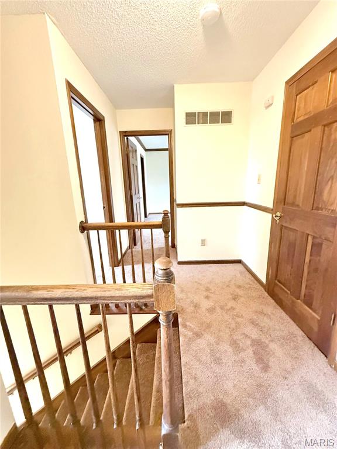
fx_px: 182
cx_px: 168
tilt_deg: -12.2
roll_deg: +1.6
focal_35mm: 14
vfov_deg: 102.1
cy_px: 224
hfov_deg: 85.7
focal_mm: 2.22
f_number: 2.2
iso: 800
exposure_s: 1/60
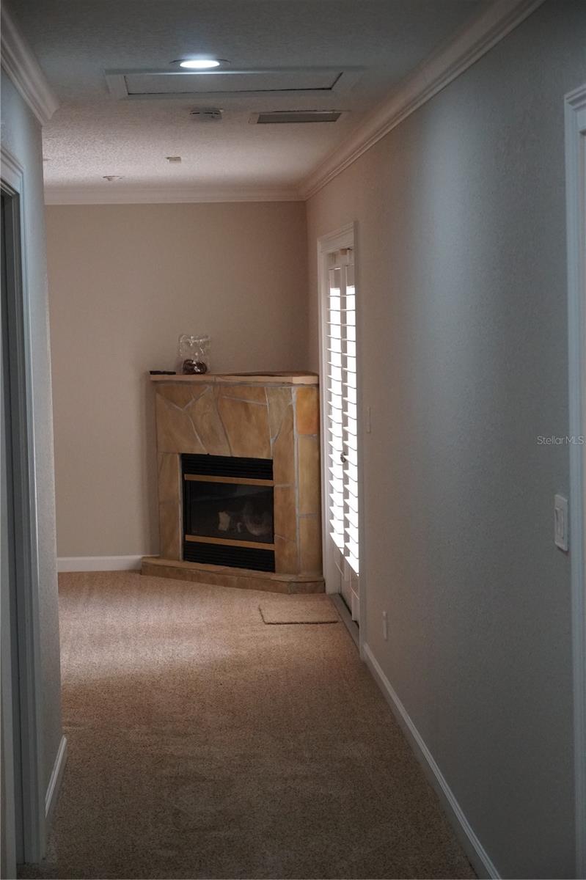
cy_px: 440
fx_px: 1686
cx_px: 293
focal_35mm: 69
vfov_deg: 29.3
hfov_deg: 19.7
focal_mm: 46
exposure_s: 1/160
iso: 4000
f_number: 5
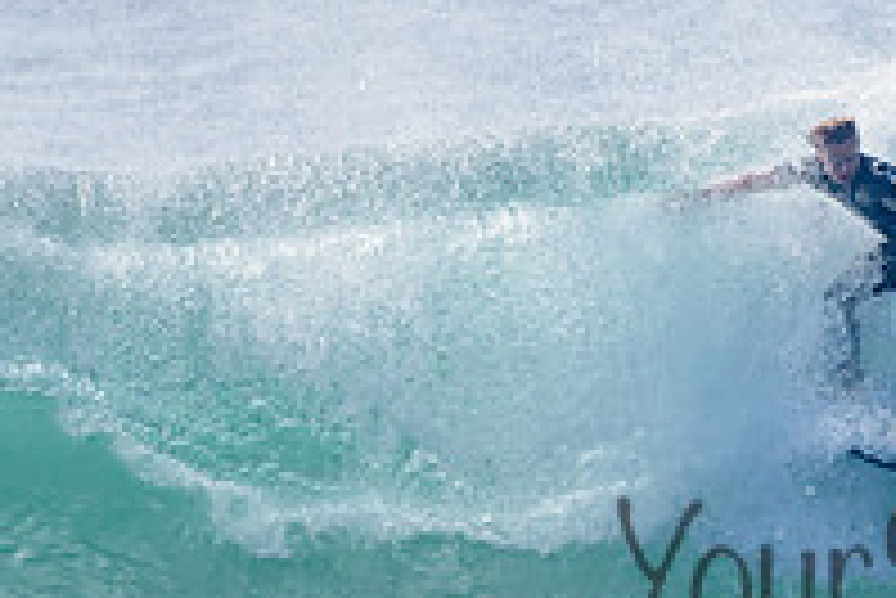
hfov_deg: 1.2
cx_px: 829
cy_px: 333
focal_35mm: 1781
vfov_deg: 0.8
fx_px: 44358
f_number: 5.6
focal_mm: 500
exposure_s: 1/2000
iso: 125
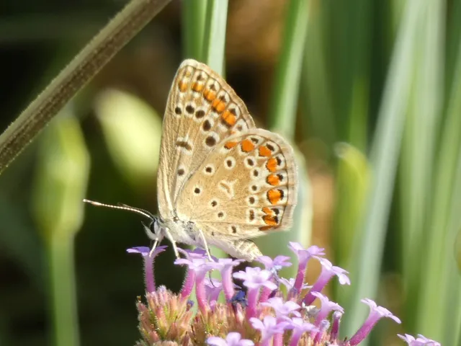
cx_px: 230
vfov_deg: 4.0
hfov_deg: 5.3
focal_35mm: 372
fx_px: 4954
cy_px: 173
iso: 100
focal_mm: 66.7
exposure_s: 1/80
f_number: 5.6
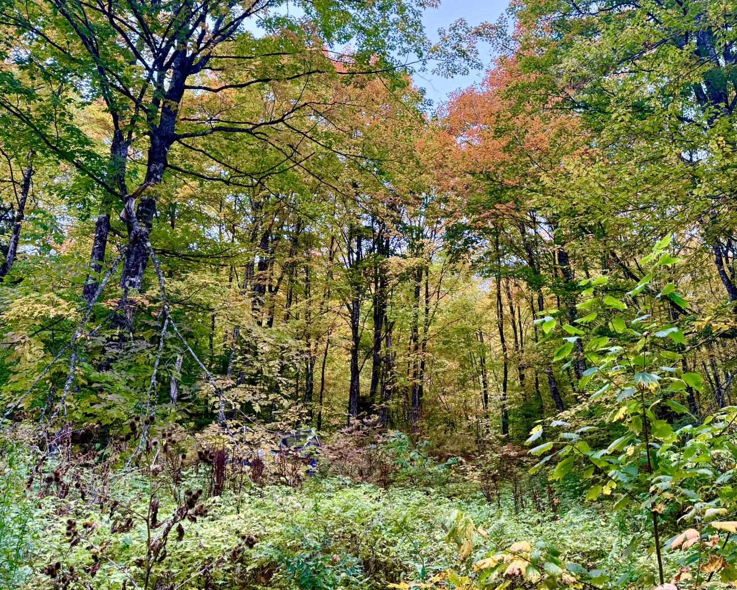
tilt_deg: +30.6
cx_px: 460
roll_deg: +2.3
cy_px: 266
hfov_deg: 56.5
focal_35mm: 31
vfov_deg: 47.0
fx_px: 676
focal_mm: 6.76
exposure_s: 1/491
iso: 100
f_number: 1.78
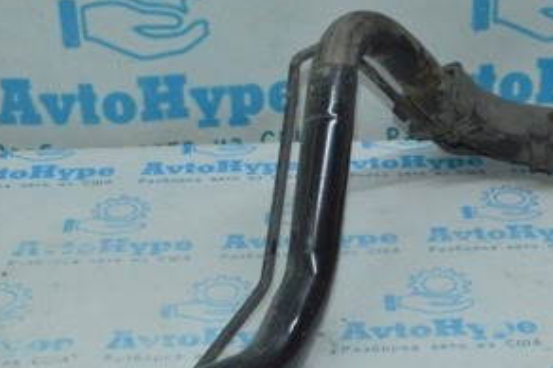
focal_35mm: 82
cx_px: 366
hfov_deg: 24.6
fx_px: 1260
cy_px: 274
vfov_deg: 16.5
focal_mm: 25
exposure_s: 1/200
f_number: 16
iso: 5600
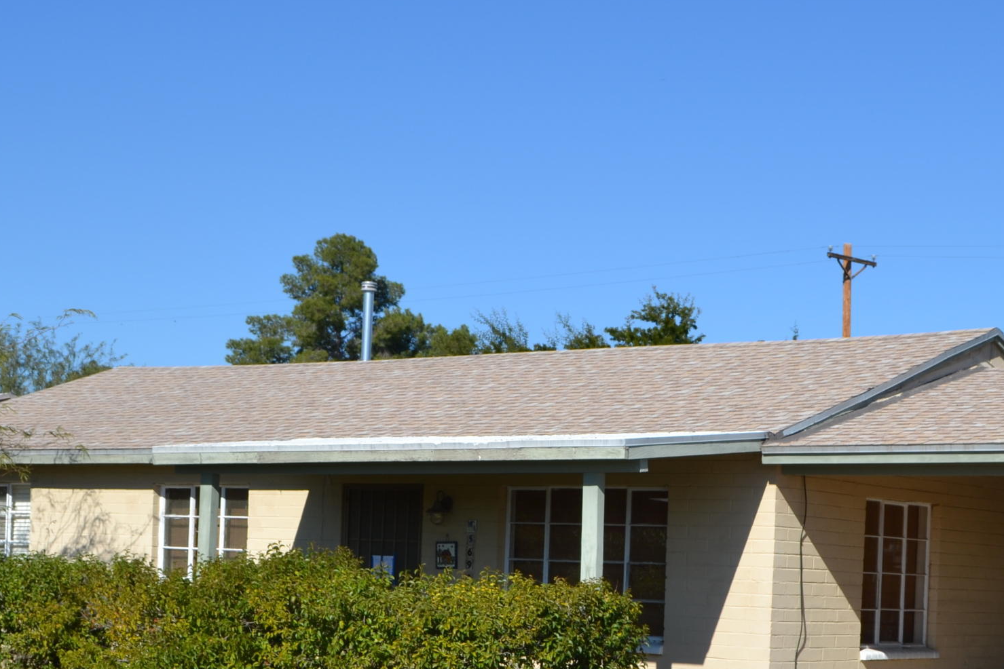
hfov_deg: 27.6
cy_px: 565
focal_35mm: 73
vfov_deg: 18.4
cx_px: 640
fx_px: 2036
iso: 100
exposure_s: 1/250
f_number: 8
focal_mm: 24
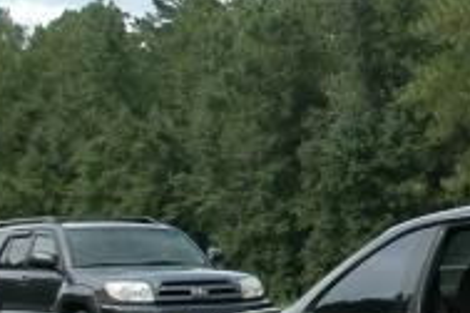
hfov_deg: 15.2
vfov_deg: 12.0
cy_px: 175
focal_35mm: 114
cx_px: 877
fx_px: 1488
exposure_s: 1/320
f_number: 7.1
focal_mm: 18
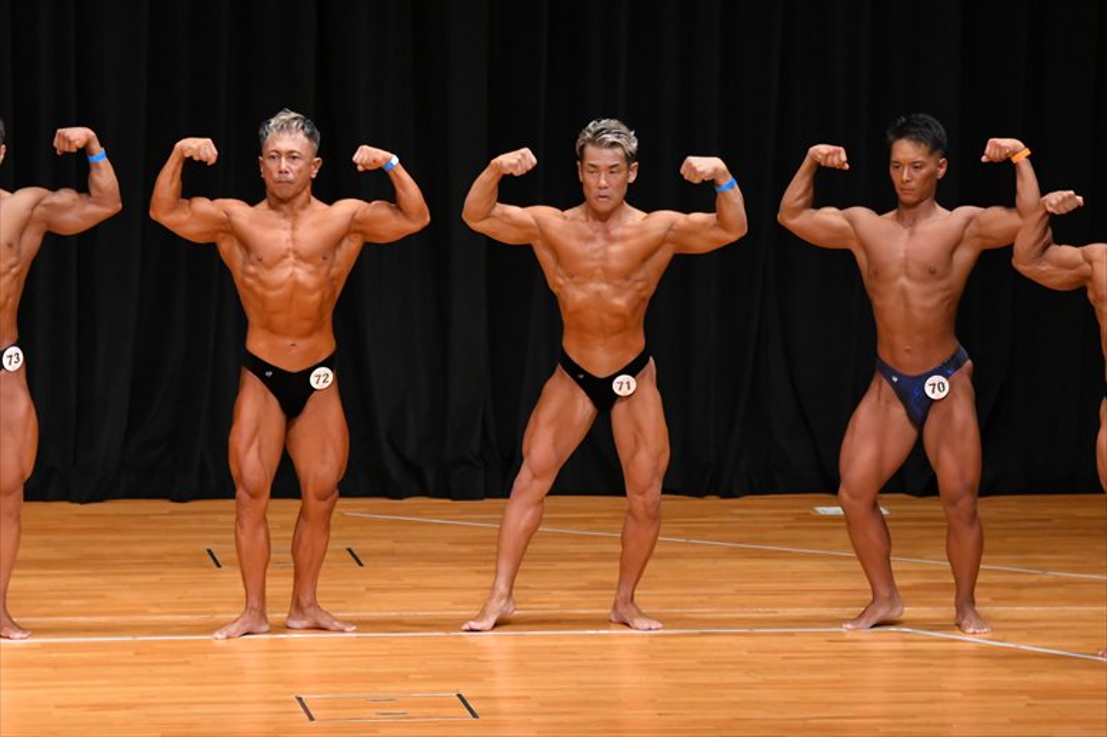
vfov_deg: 5.7
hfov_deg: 8.6
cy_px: 368
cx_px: 554
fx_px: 7376
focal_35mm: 240
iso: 4000
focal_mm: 160
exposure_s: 1/400
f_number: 5.6
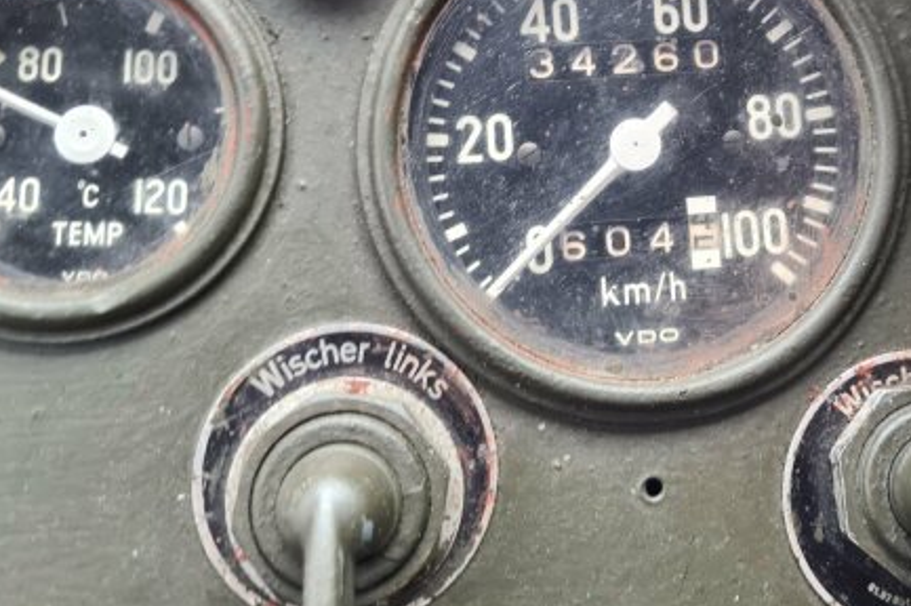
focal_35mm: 40
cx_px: 654
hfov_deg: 47.1
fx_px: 1011
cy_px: 141
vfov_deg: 32.6
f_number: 1.8
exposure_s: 1/50
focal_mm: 5.4
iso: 200
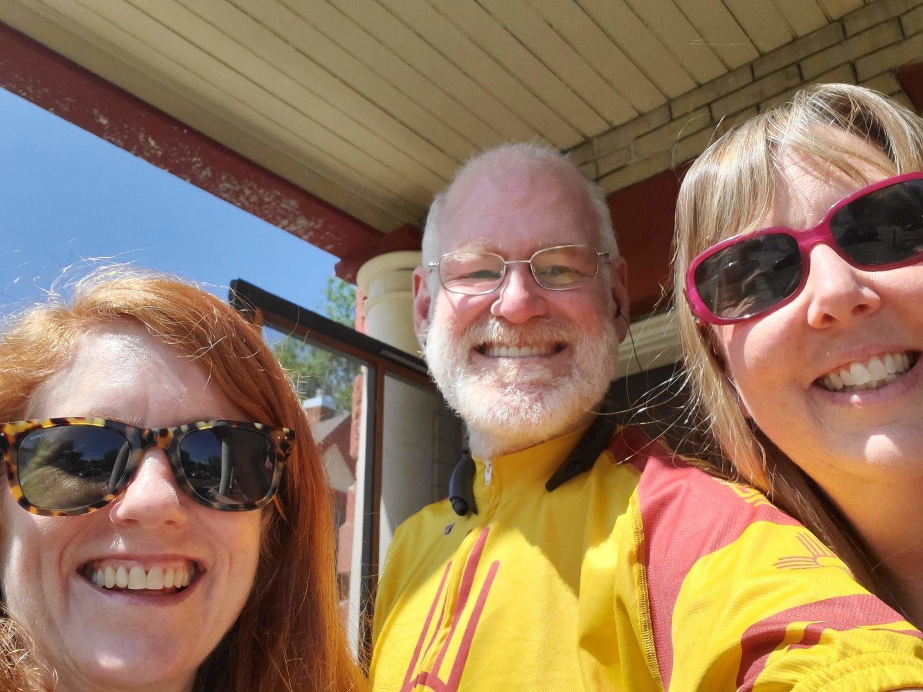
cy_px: 346
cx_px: 462
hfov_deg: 56.8
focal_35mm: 32
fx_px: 853
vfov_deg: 44.2
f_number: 1.9
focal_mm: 3.3
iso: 50
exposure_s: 1/1658
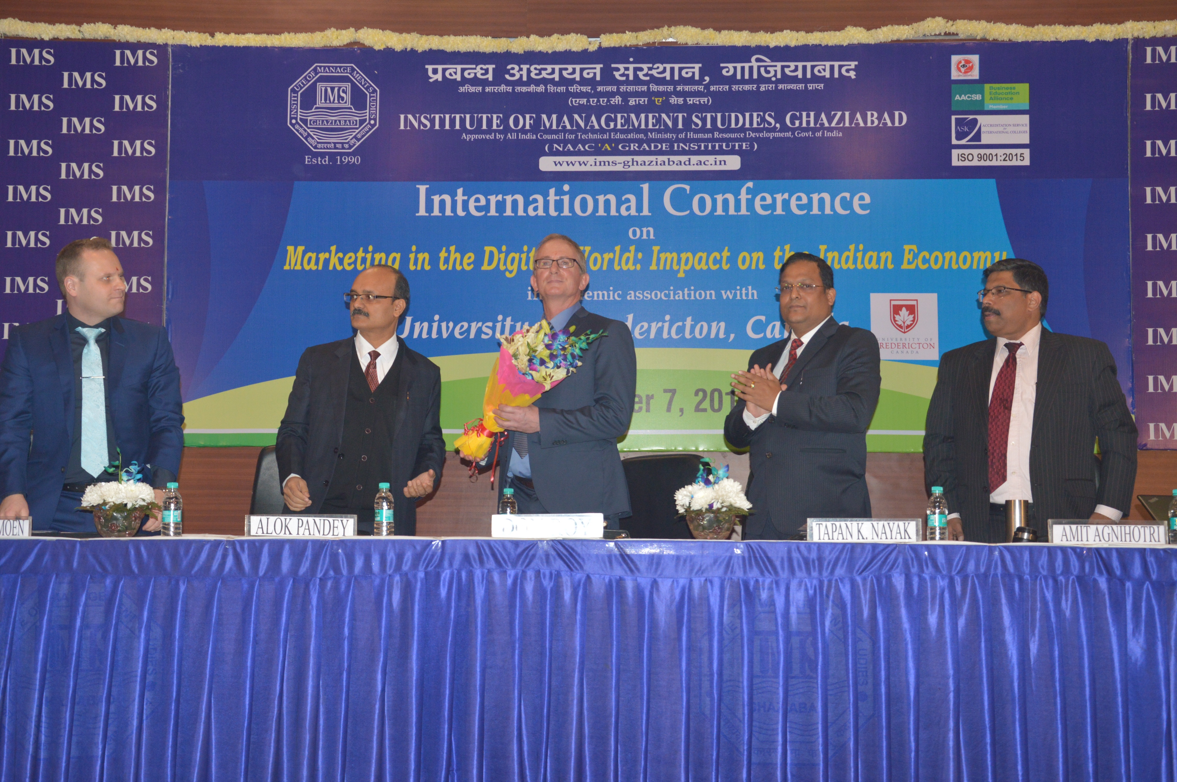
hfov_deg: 38.9
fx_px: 1666
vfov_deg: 26.4
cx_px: 588
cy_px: 391
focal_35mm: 51
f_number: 6.3
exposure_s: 1/125
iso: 800
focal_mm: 34
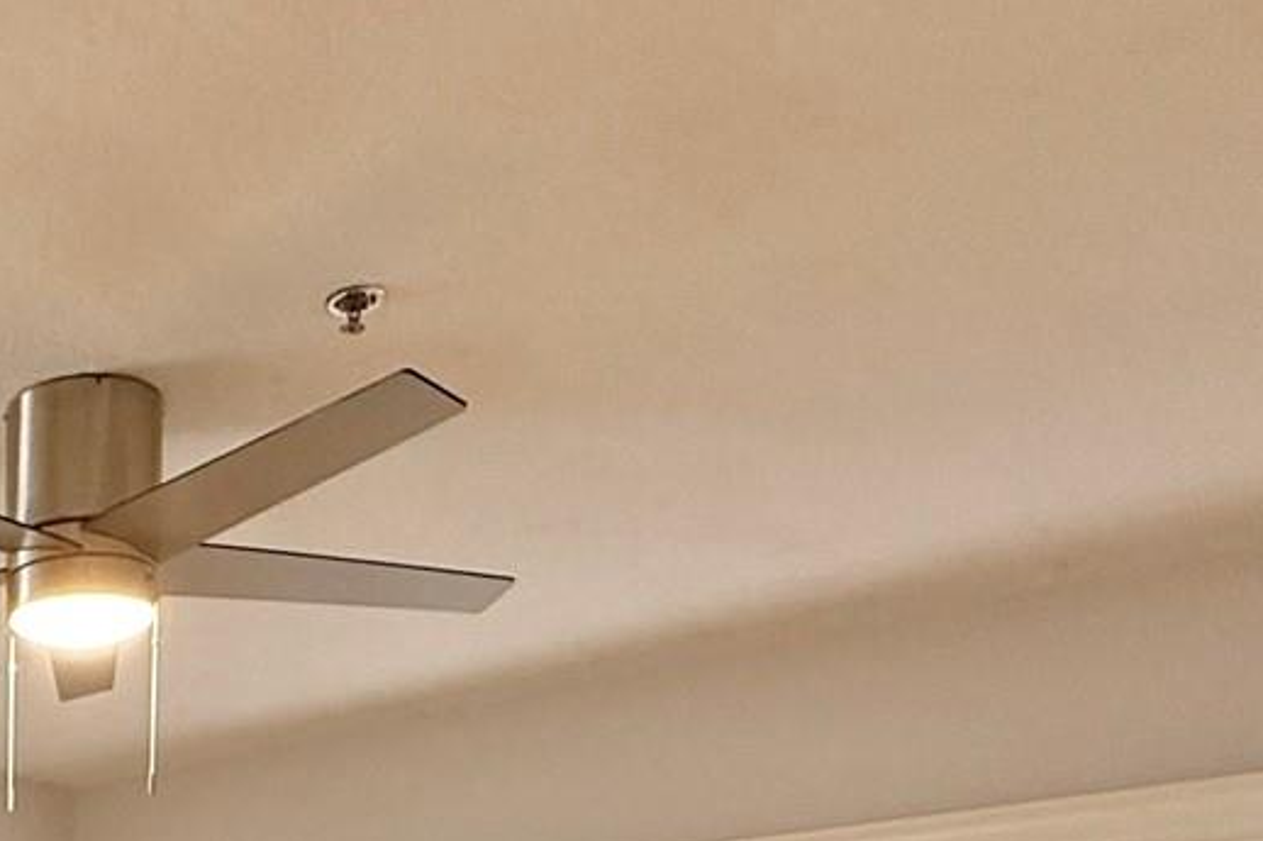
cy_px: 1382
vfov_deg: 22.3
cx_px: -122
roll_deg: -0.4
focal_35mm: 45
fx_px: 1578
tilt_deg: -9.0
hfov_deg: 36.9
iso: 320
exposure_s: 1/120
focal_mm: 2.22
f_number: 2.2
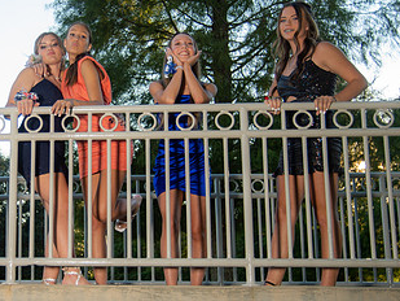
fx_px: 728
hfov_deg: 29.9
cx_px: 71
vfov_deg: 23.3
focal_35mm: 63
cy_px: 175
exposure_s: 1/250
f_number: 4
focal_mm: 32
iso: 125
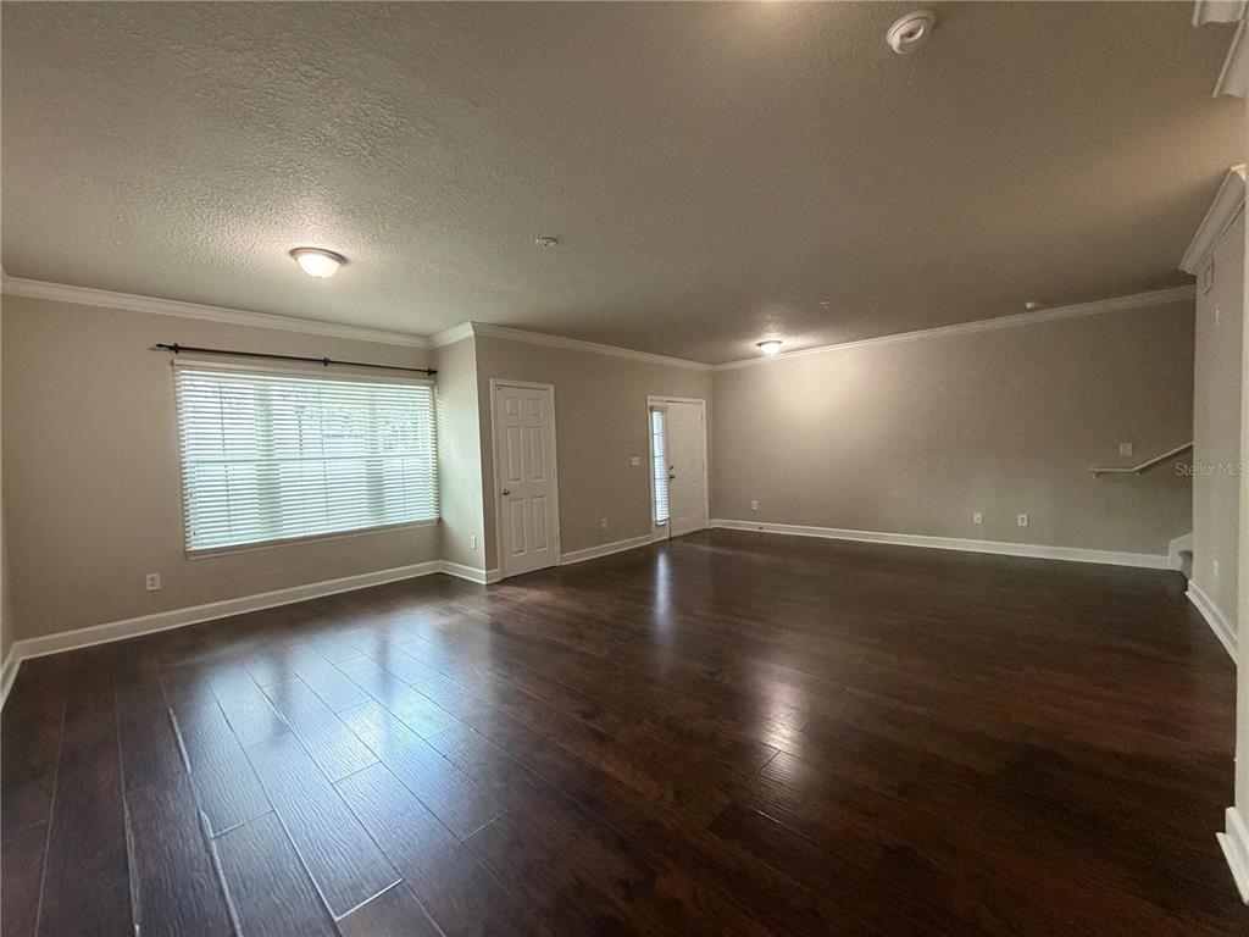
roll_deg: +2.3
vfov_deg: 85.7
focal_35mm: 14
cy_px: 468
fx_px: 505
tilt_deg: -2.7
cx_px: 624
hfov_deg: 102.1
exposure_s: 1/60
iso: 500
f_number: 2.2
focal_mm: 2.22
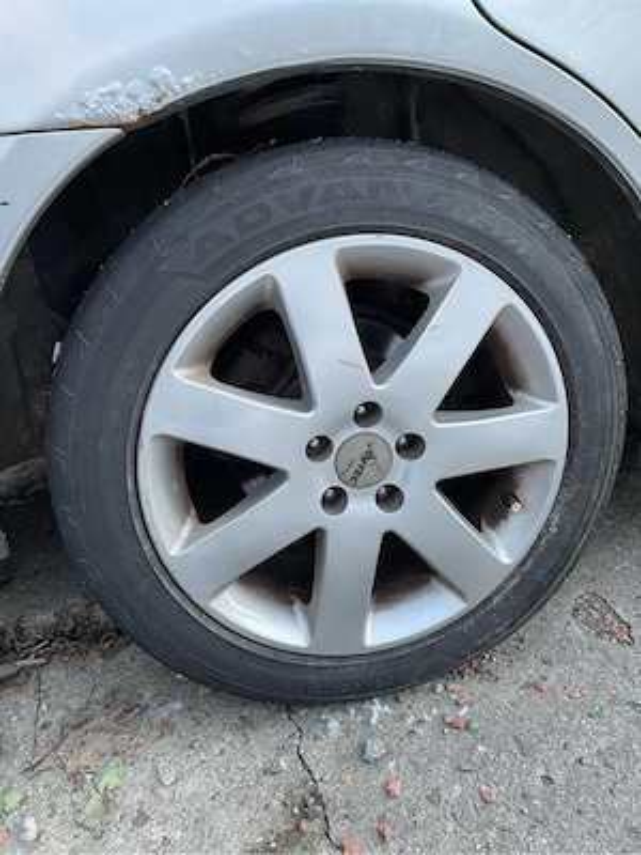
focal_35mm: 26
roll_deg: +7.5
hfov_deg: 53.1
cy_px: 428
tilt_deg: -22.2
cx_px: 320
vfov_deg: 67.3
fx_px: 642
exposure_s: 1/60
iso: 160
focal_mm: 4.2
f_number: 1.6
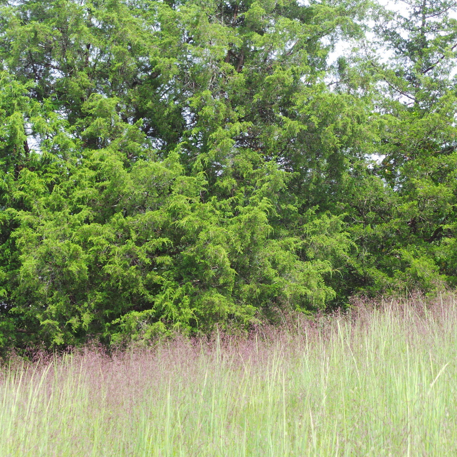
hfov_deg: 13.0
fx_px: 2001
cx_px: 268
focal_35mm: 134
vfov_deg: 13.0
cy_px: 229
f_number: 4
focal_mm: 20.3
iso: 100
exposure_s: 1/160
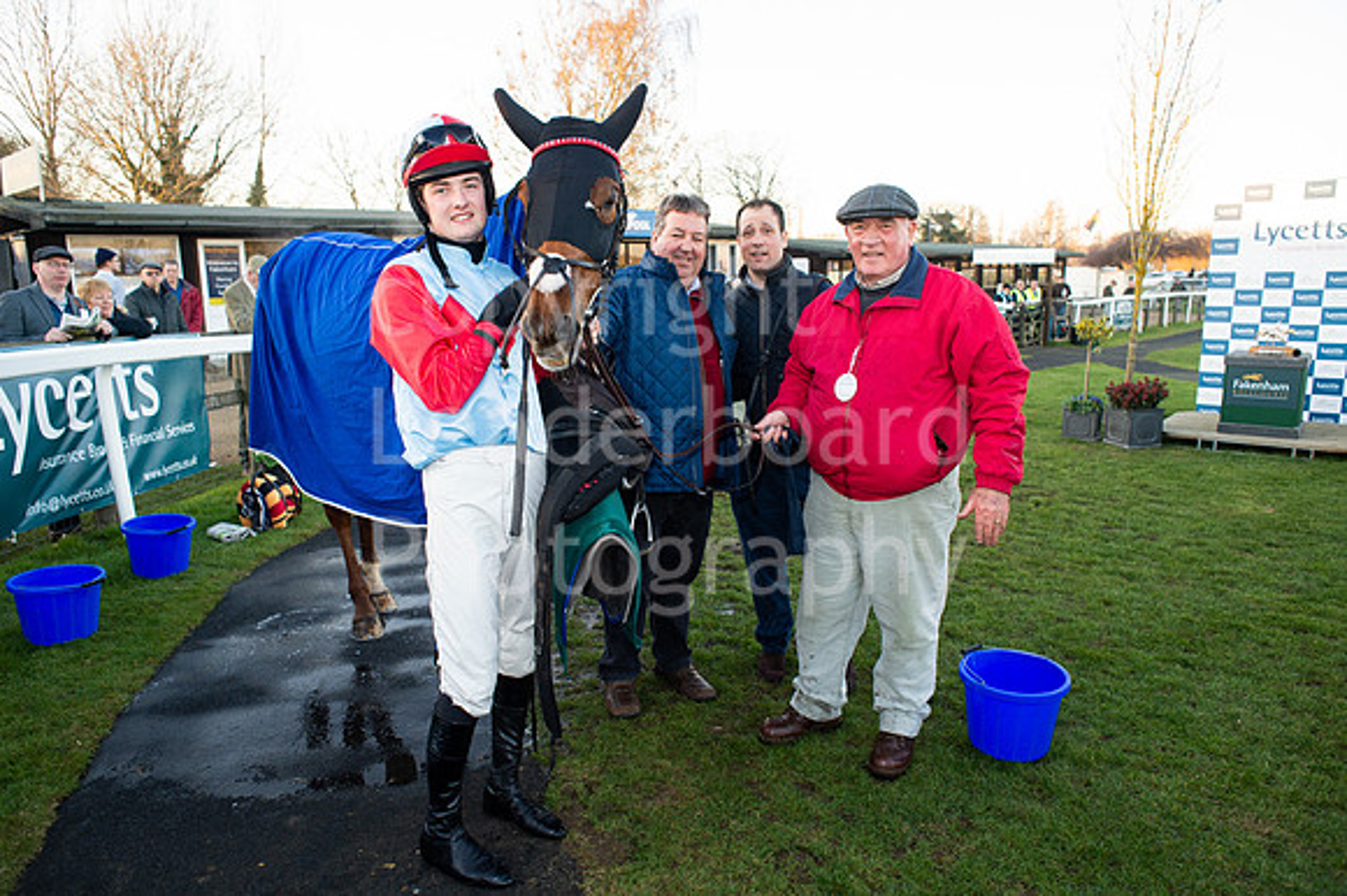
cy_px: 448
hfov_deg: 73.8
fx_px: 897
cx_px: 674
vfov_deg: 53.1
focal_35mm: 24
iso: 1000
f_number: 5
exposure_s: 1/250
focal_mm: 24
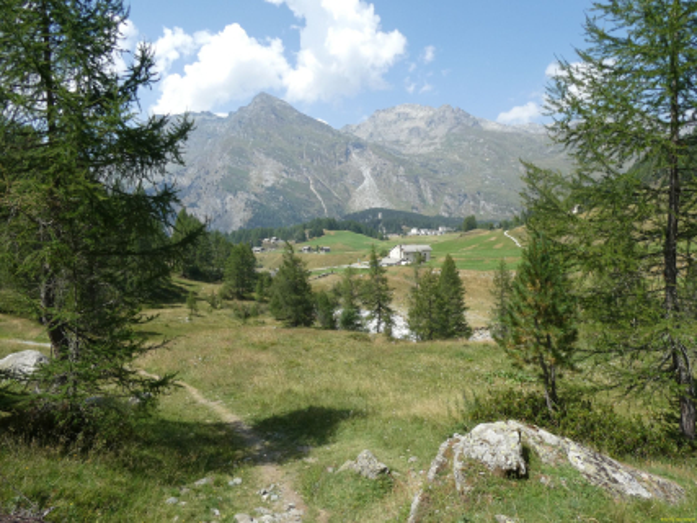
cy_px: 262
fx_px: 483
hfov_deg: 71.6
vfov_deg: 56.8
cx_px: 348
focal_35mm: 24
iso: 80
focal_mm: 4.3
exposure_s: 1/800
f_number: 3.3
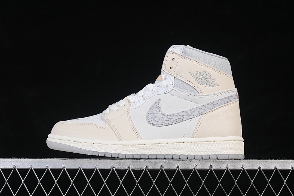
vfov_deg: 18.2
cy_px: 98
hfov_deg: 27.0
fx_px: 612
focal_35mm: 75
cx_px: 147
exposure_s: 1/80
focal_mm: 50
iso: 160
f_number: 8
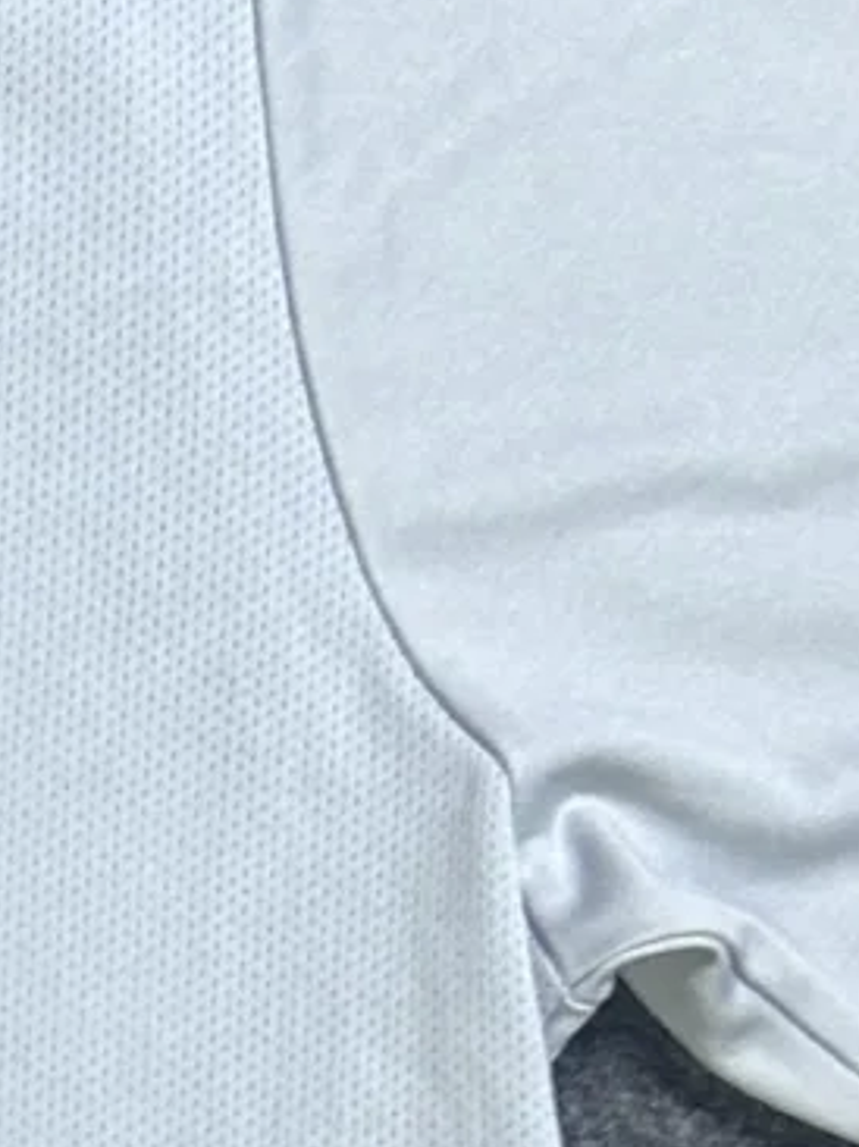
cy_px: 1680
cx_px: -1173
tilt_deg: -64.3
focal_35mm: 182
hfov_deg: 7.6
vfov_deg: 10.5
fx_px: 6029
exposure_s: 1/50
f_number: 1.5
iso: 125
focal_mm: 5.7
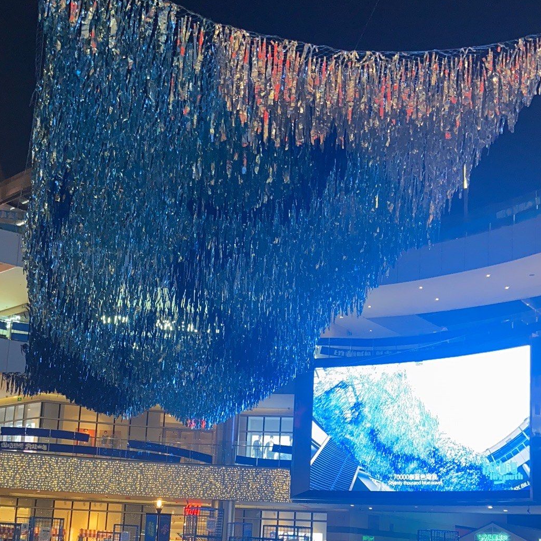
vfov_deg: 23.3
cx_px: 264
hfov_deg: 23.4
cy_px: 300
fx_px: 1308
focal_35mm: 74
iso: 80
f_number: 1.8
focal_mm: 4.25
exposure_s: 1/50
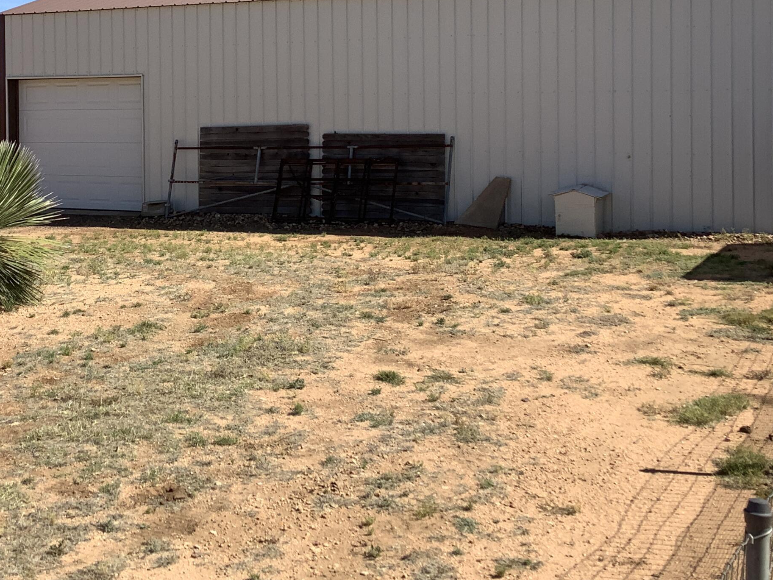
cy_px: 122
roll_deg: +1.2
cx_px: 302
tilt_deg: -2.3
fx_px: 1139
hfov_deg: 37.3
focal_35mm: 51
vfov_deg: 28.0
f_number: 2.4
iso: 25
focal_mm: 3.3
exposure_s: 1/1567
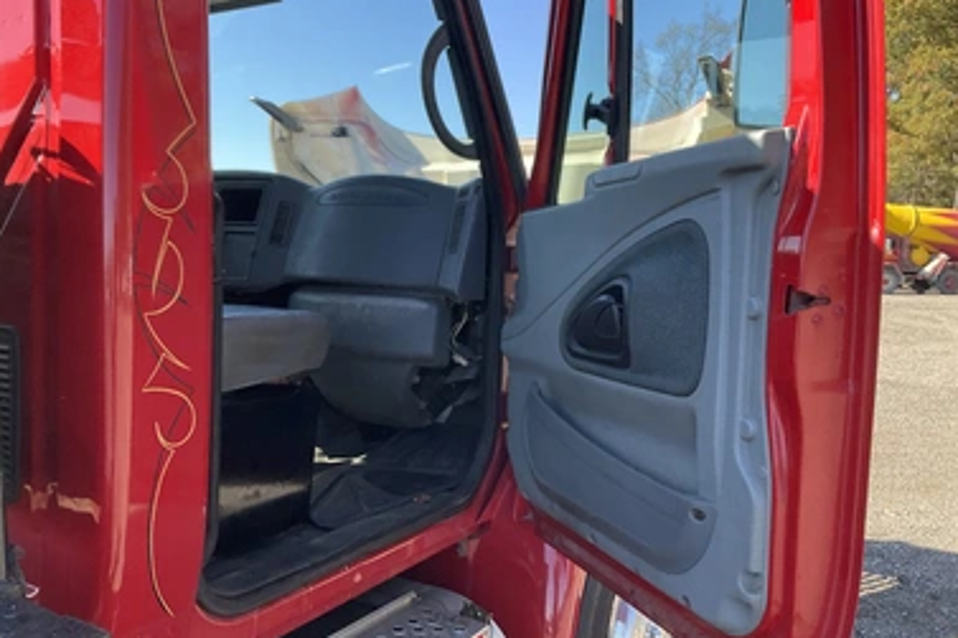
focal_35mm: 32
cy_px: 290
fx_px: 851
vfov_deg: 41.0
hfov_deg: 58.7
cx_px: 452
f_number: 1.8
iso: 25
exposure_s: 1/358
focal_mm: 3
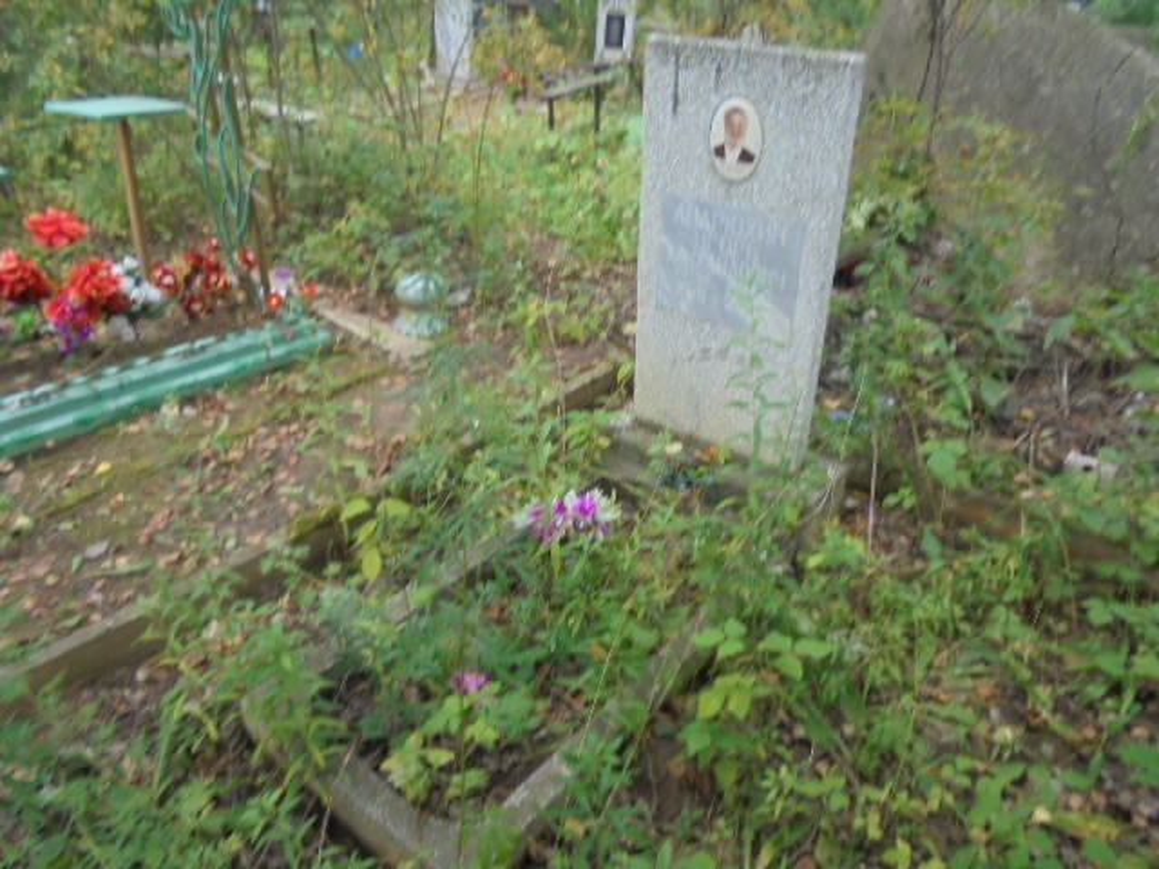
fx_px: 871
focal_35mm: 26
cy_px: 434
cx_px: 580
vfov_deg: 53.1
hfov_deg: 67.3
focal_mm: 4.6
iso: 100
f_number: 3.5
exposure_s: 1/30
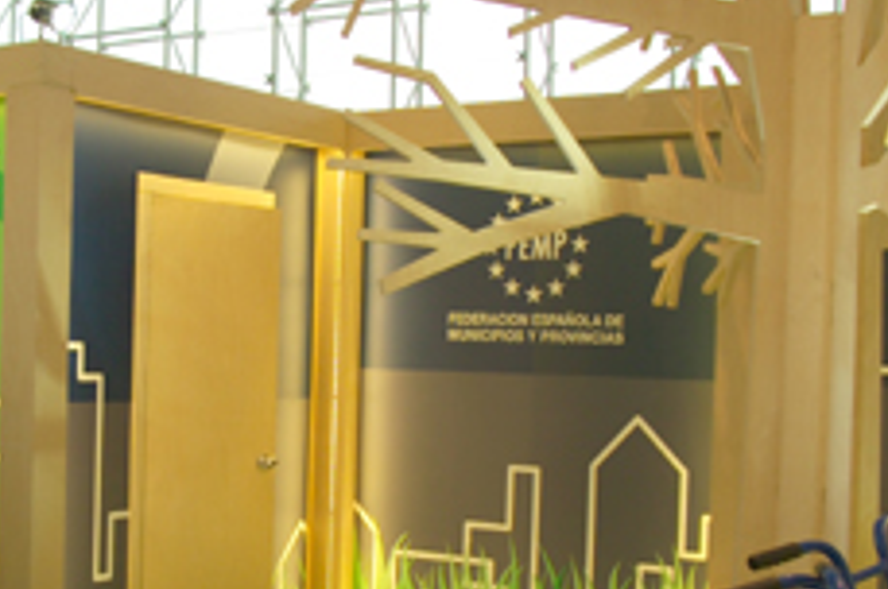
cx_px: 209
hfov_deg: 31.3
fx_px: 1552
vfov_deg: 21.5
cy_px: 376
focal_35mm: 63
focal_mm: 24
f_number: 5.6
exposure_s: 1/10
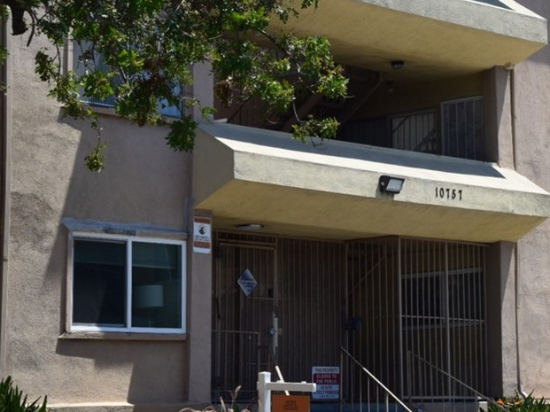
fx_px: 1890
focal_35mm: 119
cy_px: 149
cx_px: 415
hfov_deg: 16.5
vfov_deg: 12.4
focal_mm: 50
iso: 400
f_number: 11
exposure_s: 1/400
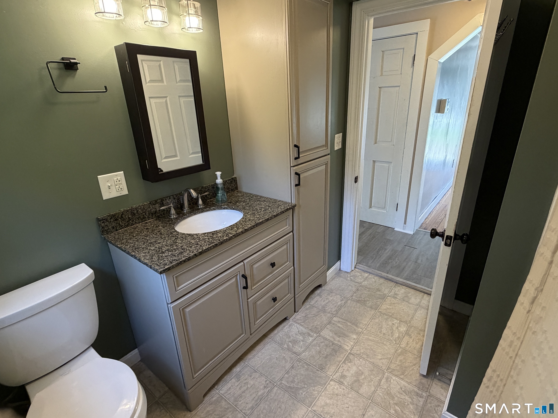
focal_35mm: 14
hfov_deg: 102.1
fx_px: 226
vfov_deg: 85.7
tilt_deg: -20.5
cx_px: 279
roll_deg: +2.1
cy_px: 209
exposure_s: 1/120
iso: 320
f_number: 2.2
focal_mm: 2.22
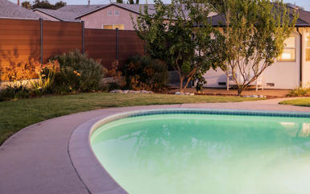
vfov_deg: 19.9
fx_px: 549
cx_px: 347
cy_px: 46
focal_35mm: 65
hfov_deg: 28.4
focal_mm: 24
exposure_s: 2.5
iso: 250
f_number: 9
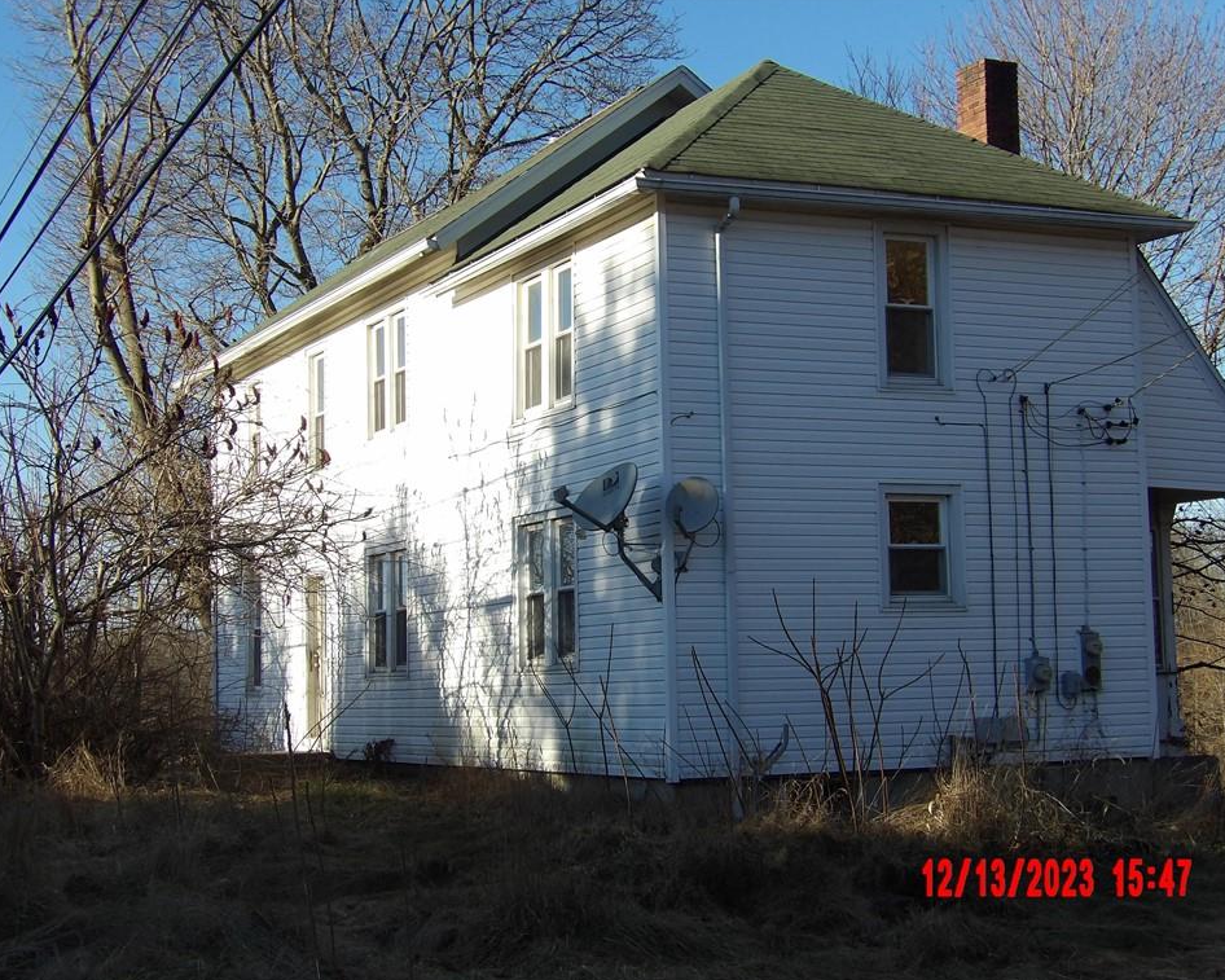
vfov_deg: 27.1
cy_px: 491
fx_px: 2031
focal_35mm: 56
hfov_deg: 33.6
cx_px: 635
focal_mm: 9.5
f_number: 3.9
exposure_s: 1/525
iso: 100
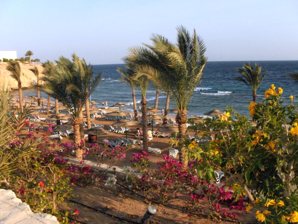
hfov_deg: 51.4
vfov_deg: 39.7
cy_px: 112
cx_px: 149
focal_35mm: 36
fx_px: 310
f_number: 5.6
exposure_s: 1/2000
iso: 400
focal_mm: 6.3
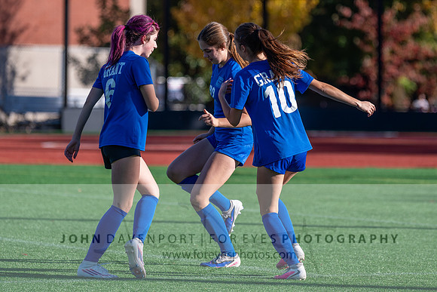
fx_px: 3033
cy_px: 92
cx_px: 255
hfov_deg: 8.2
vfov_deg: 5.5
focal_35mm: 250
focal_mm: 165
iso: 100
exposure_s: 1/1000
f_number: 2.8
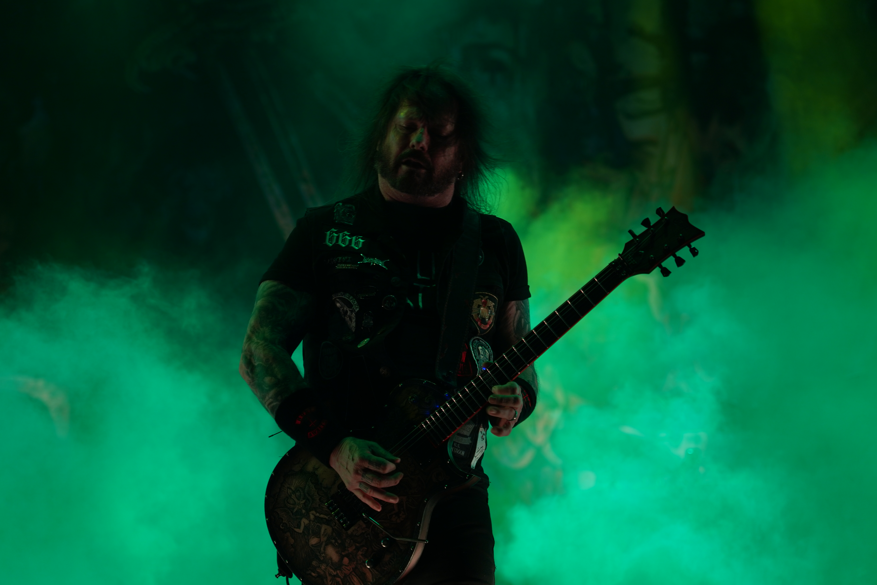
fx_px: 2558
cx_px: 438
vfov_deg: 13.0
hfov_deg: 19.5
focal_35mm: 105
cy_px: 292
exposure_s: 1/125
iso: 320
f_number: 4
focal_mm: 105
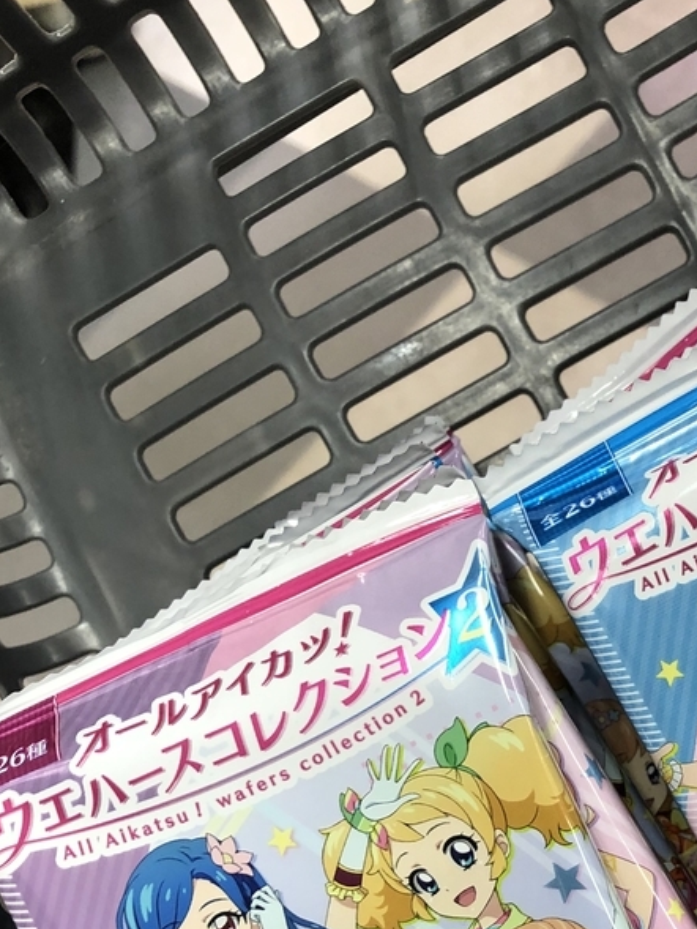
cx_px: 669
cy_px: 839
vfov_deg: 32.1
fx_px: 1530
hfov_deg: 24.7
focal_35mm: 57
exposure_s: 1/25
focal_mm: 4
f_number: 1.8
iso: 25
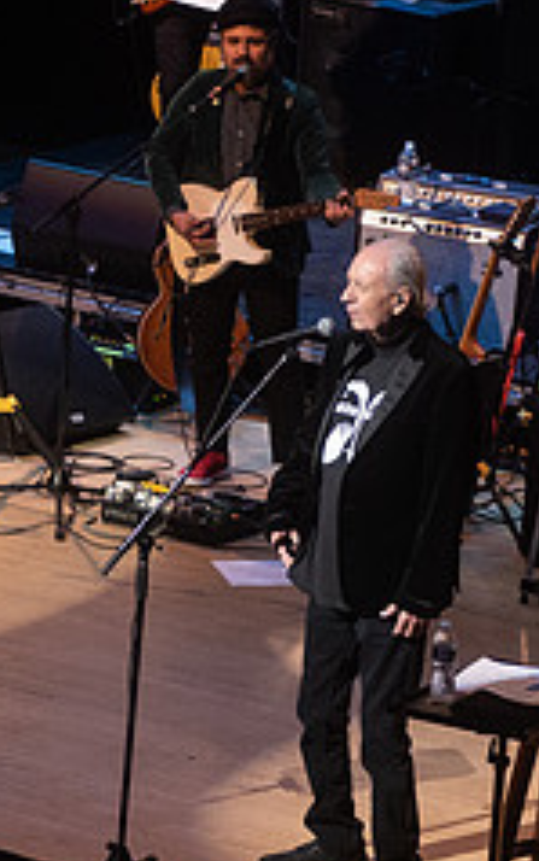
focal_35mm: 328
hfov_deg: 4.0
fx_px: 7700
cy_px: 298
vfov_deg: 6.4
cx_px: -24
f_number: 3.5
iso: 2000
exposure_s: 1/320
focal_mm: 110
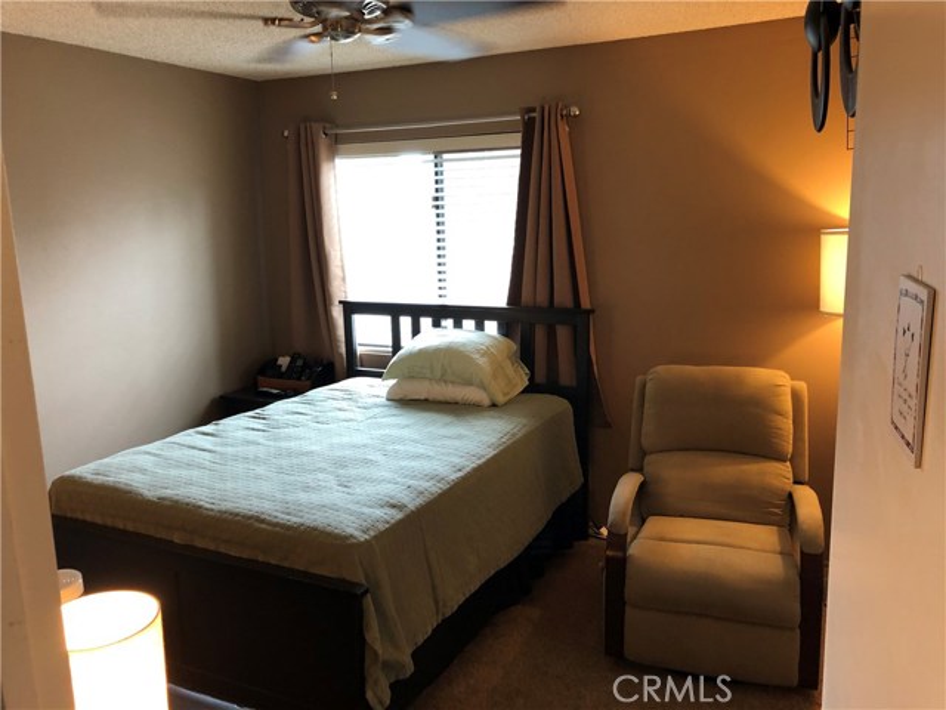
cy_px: 355
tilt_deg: -11.3
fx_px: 765
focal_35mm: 28
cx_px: 473
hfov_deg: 63.4
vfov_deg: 49.7
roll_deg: +1.6
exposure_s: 1/15
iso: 40
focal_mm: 4
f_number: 1.8
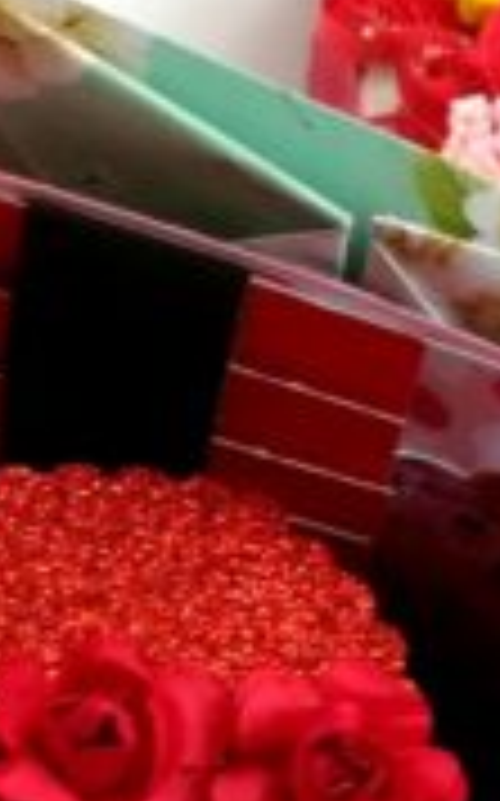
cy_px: 756
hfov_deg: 13.9
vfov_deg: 21.7
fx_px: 2031
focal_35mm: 93
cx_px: 63
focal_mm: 3.83
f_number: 2.2
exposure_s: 1/30
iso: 100
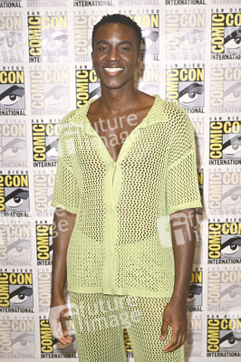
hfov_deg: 27.5
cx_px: 120
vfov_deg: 40.4
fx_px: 493
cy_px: 181
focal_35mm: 49
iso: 2000
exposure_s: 1/250
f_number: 6.3
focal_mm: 49
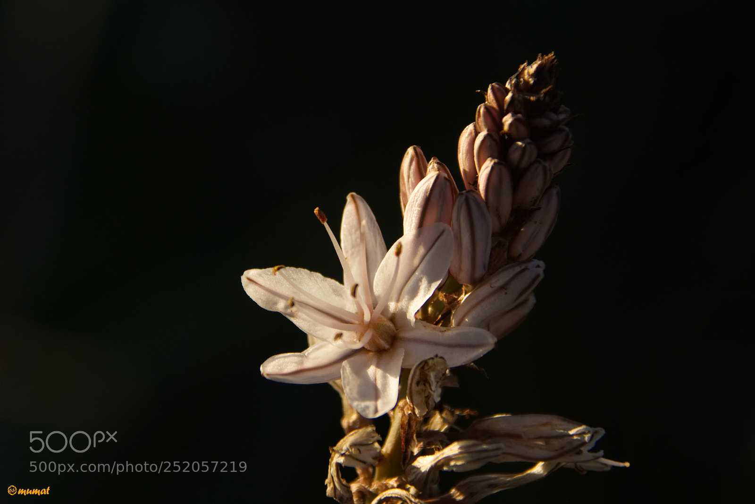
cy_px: 252
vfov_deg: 6.3
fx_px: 4562
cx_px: 378
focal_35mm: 218
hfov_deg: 9.5
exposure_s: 1/500
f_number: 5.6
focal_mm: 145
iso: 100
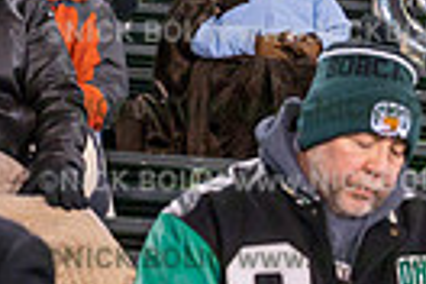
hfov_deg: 6.5
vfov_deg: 4.5
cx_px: 794
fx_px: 3633
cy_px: 32
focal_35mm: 307
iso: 5000
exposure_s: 1/640
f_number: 4.5
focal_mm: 70
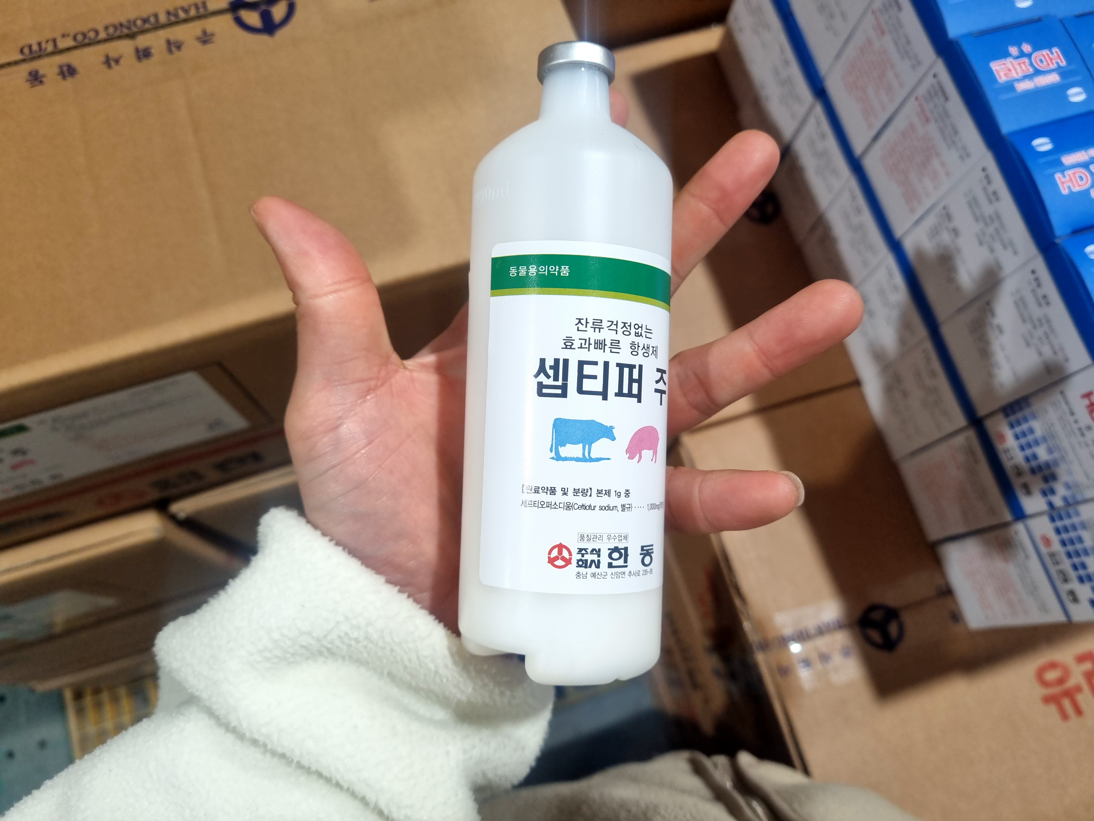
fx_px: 822
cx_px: 547
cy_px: 410
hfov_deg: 67.3
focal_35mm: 26
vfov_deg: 53.1
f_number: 1.8
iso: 125
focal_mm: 5.4
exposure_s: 1/60
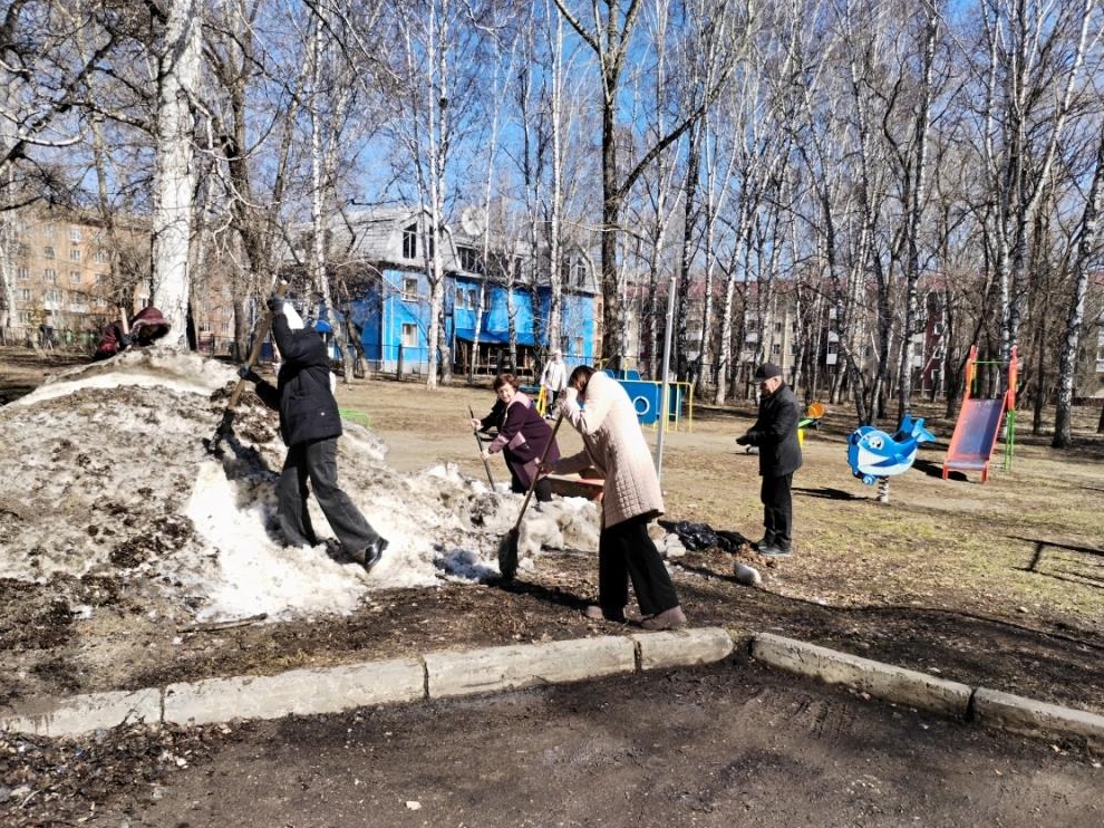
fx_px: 957
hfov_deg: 60.0
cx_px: 561
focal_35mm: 30
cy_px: 426
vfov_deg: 46.8
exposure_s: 1/1042
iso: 100
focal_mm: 4.75
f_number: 1.8
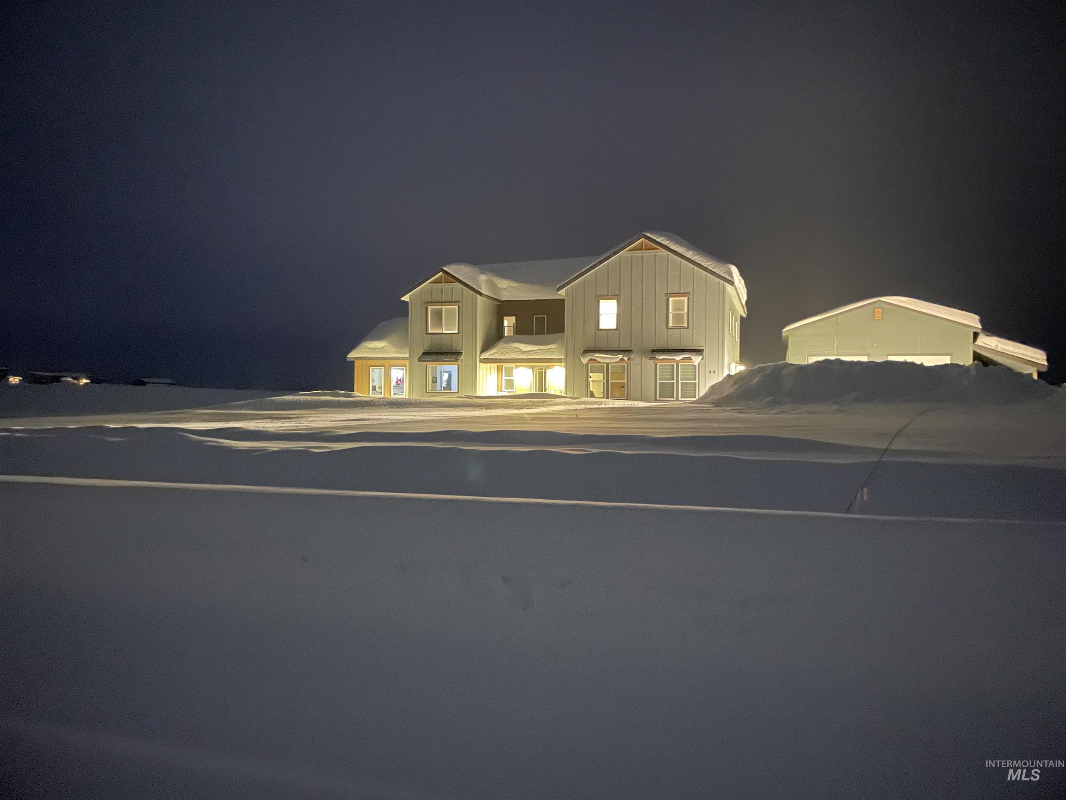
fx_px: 801
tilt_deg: -0.1
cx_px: 533
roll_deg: -0.4
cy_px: 400
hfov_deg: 67.3
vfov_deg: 53.1
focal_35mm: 26
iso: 2500
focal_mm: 4.2
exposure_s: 1/4
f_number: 1.6
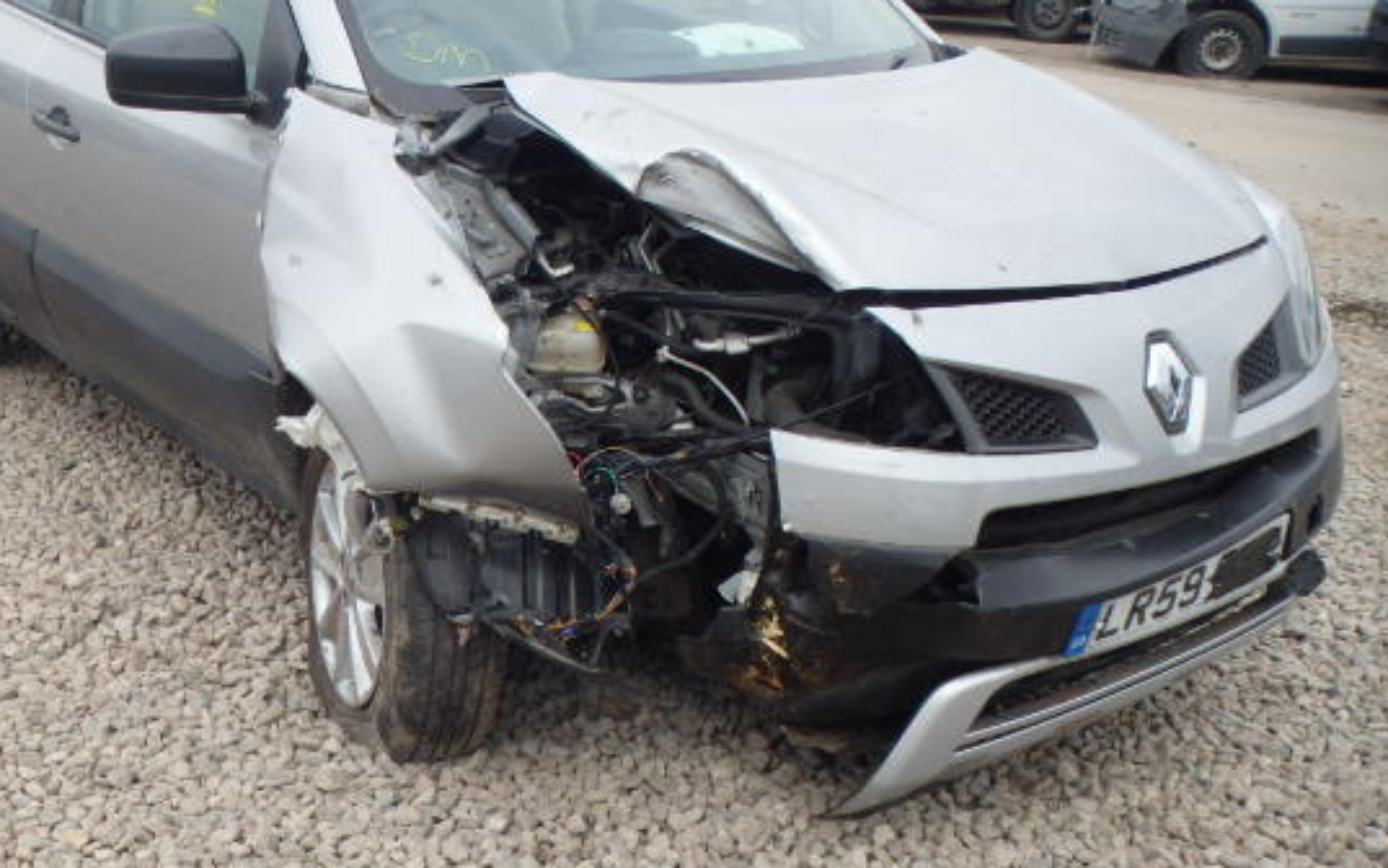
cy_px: 315
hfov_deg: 41.7
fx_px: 1816
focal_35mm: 48
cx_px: 597
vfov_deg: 26.8
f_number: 4.6
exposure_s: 1/200
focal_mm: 6.8
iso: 125
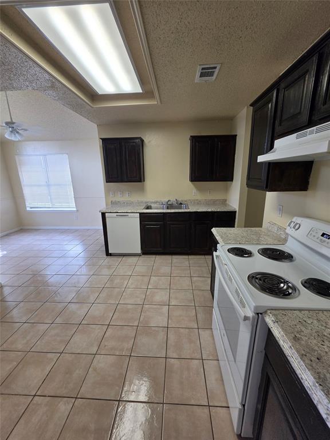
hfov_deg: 89.9
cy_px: 220
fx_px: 165
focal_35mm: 13
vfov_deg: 106.2
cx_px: 165
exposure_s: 1/120
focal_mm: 2.2
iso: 50
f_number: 1.9
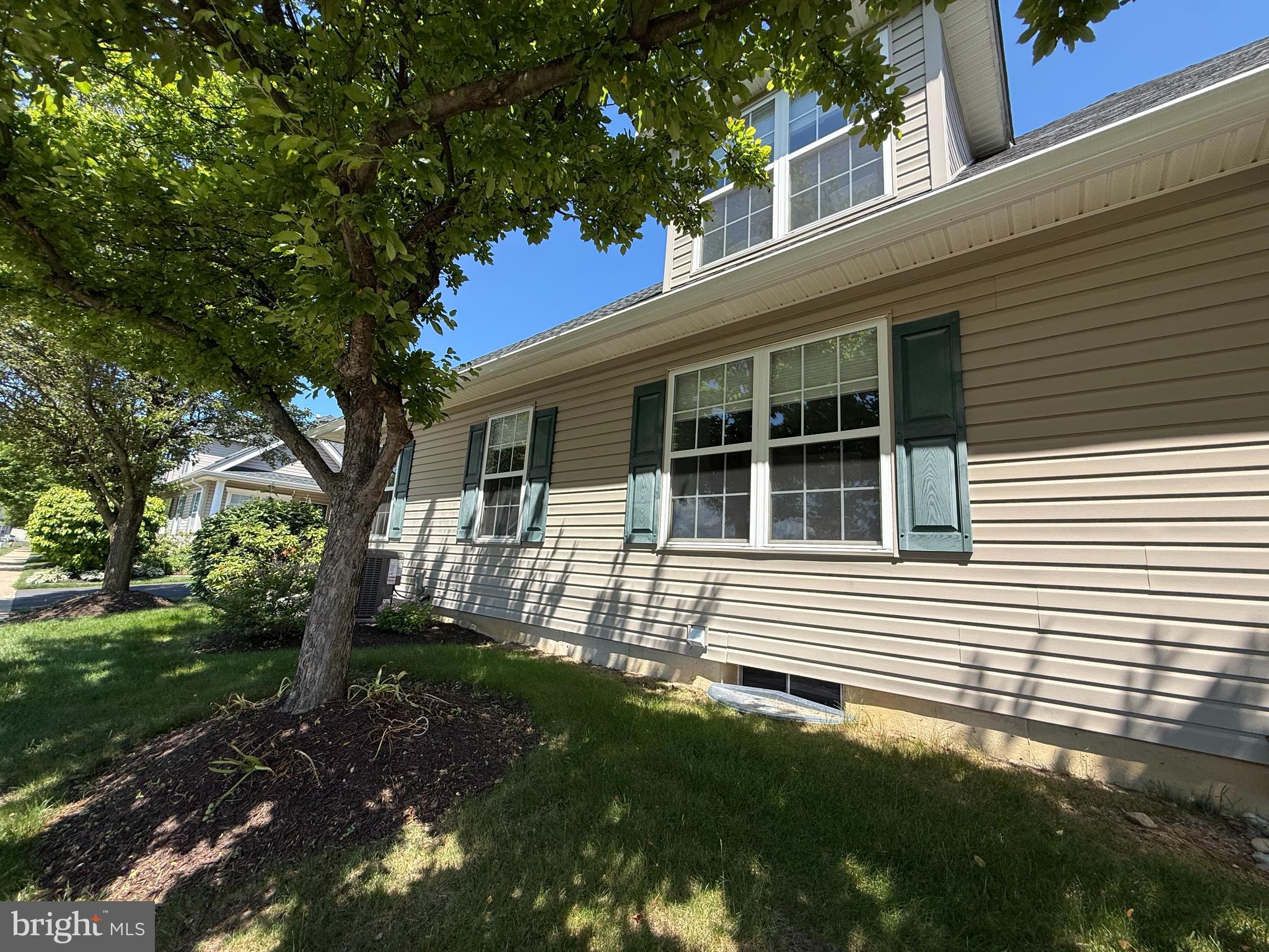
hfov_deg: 102.1
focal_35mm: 14
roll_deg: -3.5
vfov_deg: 85.7
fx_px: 513
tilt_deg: +12.3
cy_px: 476
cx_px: 634
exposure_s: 1/928
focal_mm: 2.22
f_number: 2.2
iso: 50
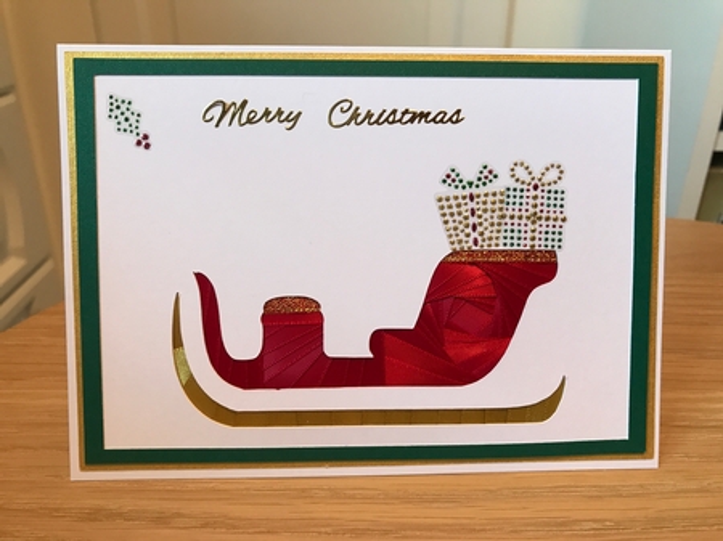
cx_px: 362
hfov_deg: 63.5
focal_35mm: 28
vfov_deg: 49.7
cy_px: 270
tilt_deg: -25.0
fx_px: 585
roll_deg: -0.5
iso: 40
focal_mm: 3.99
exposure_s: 1/20
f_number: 1.8
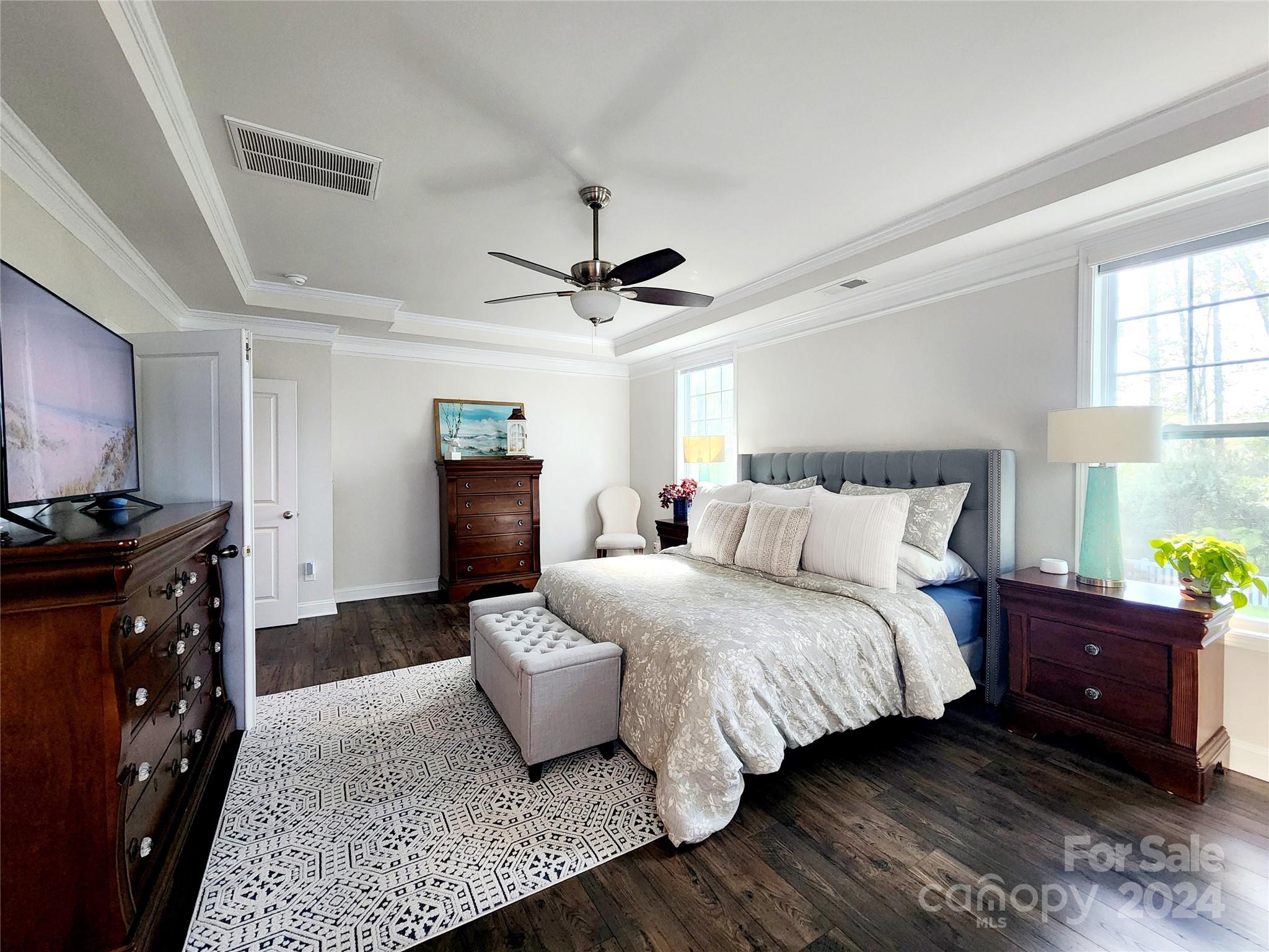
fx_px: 477
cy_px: 476
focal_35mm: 13
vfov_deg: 89.9
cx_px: 634
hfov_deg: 106.2
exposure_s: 1/60.2
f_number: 2.2
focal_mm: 2.2
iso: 250
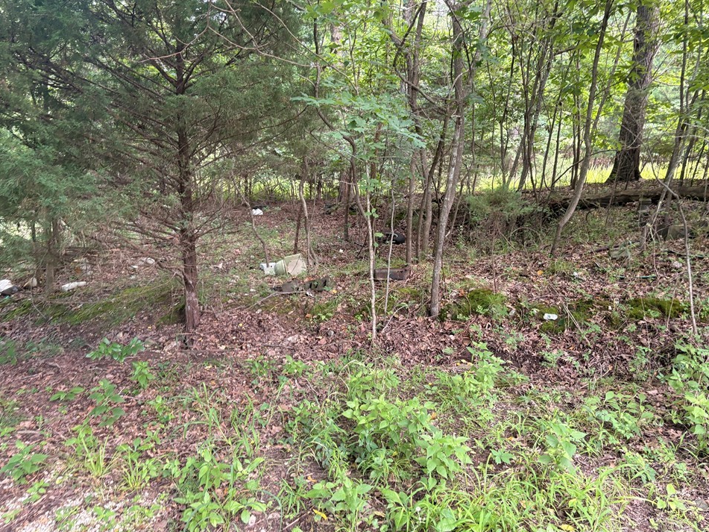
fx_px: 573
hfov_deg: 63.4
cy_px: 263
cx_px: 357
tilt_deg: -10.4
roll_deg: -3.1
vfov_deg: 49.7
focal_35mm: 28
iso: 125
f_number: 1.6
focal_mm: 5.96
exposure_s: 1/67
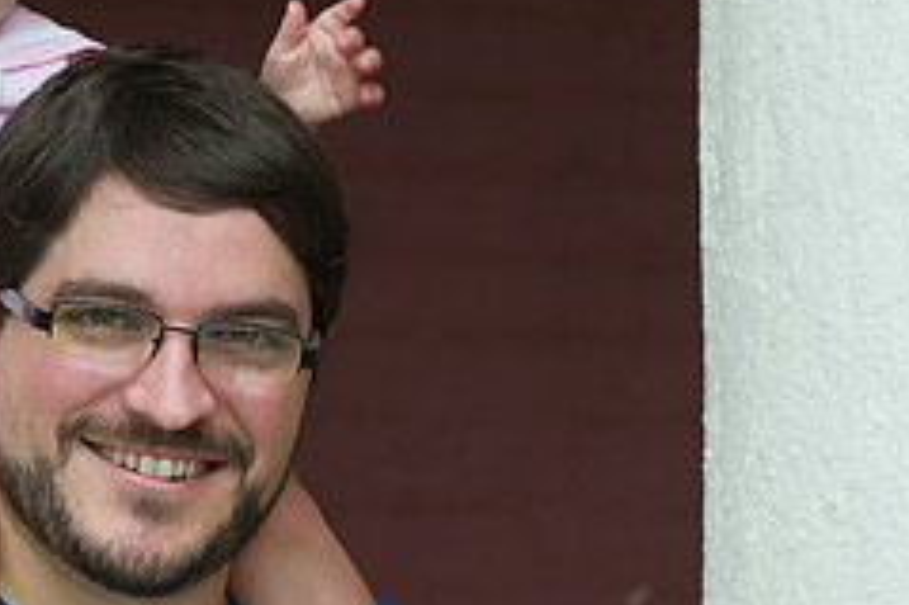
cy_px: 251
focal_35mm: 291
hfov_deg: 7.0
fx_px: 7342
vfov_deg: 4.7
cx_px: -129
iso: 400
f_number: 5
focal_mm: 120
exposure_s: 1/160
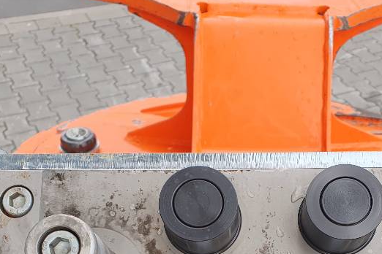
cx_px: 243
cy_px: 273
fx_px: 562
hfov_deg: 37.3
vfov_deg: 24.0
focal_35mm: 53
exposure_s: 1/301
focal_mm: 4.32
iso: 50
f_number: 2.4
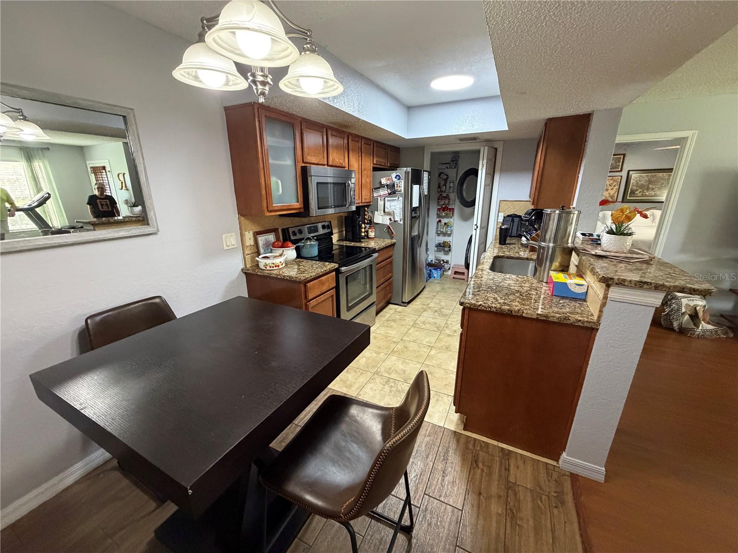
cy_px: 276
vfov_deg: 85.7
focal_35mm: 14
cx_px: 369
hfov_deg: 102.1
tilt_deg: -18.1
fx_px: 298
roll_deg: +1.0
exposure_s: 1/60
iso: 640
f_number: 2.2
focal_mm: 2.22
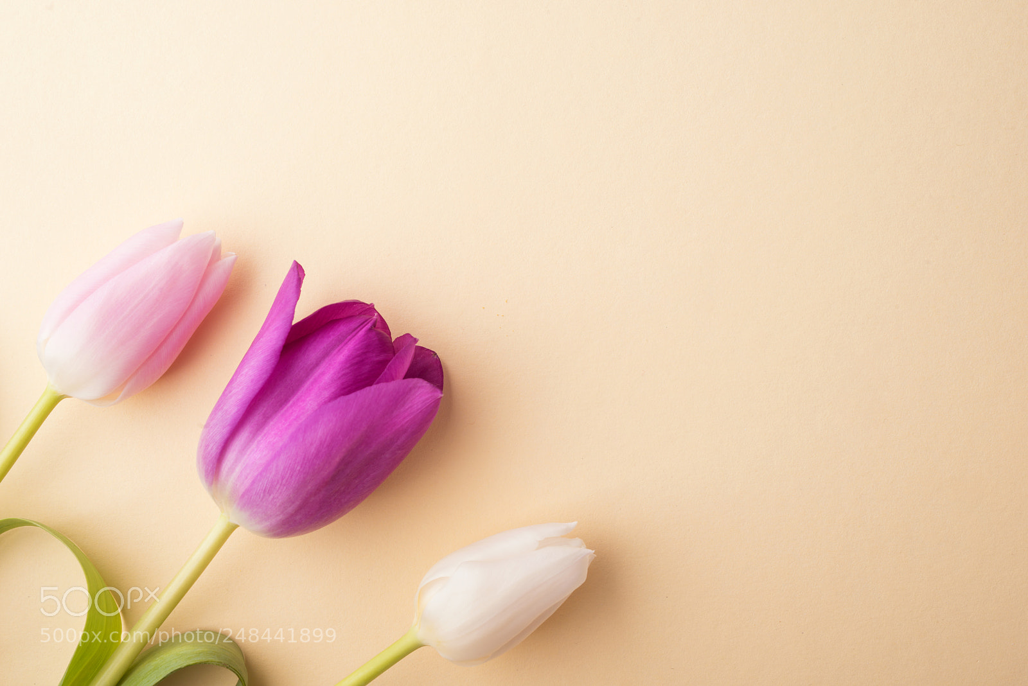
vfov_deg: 27.0
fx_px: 1428
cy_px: 343
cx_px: 514
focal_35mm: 50
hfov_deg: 39.6
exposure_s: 1/160
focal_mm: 50
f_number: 13
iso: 100
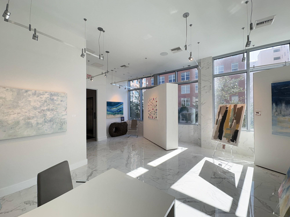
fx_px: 117
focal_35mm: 14
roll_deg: +0.7
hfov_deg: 102.1
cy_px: 108
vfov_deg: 85.7
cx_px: 145
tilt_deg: +0.5
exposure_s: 1/207
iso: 64
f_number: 2.2
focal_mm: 2.22
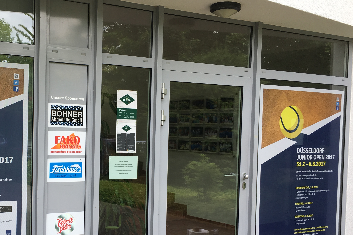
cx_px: 103
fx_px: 451
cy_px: 151
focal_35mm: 46
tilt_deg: -2.7
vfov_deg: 29.1
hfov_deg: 41.9
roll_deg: -0.6
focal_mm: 4.15
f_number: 2.2
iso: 25
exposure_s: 1/309
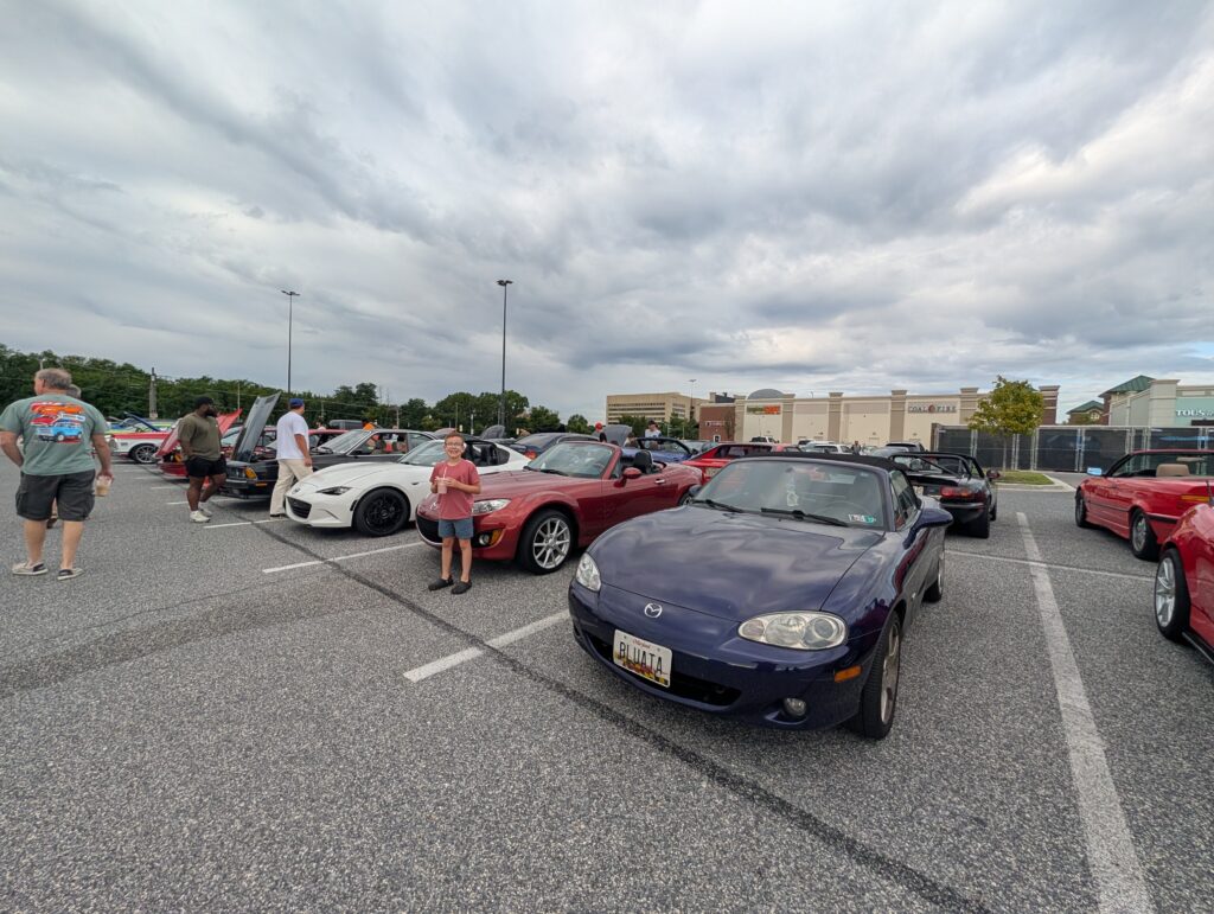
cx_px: 607
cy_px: 457
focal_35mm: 12
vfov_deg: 94.6
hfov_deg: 110.5
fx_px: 421
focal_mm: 2.02
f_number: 1.7
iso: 78
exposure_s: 1/1887
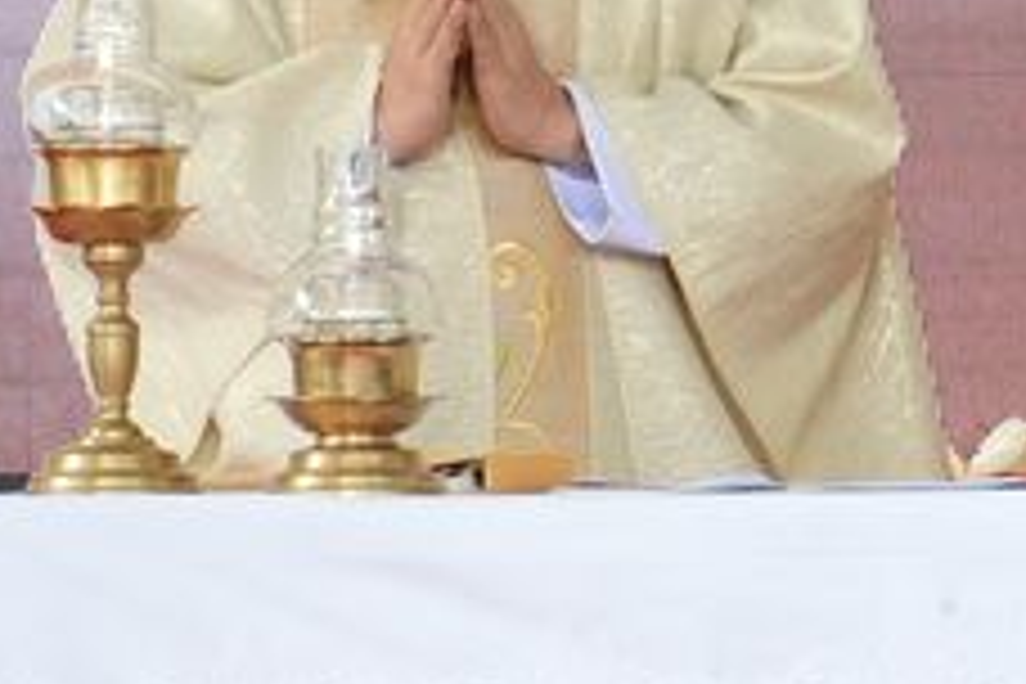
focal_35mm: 763
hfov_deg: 2.7
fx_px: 21757
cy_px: 90
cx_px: 1627
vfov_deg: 1.8
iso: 2000
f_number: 5.6
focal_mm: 103
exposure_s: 1/250
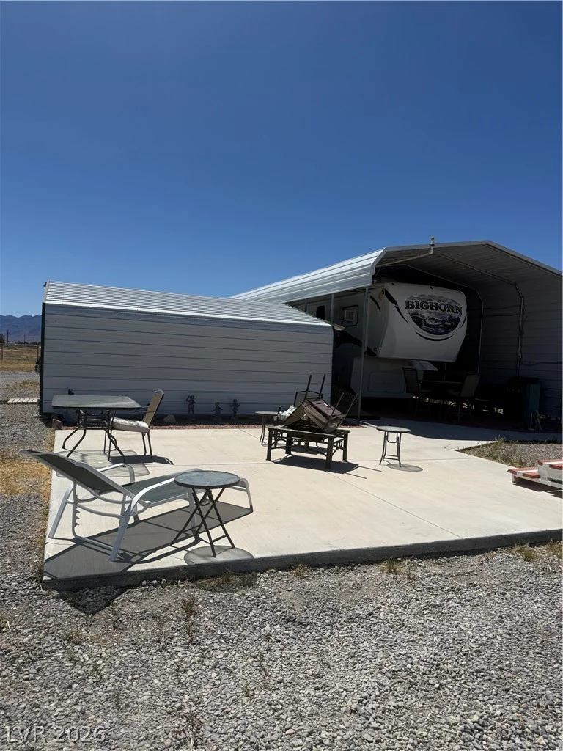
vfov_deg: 71.6
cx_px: 282
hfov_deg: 56.8
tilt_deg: -1.4
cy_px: 376
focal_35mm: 24
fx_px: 520
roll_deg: -2.8
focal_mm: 6.76
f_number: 1.78
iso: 80
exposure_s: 1/10309
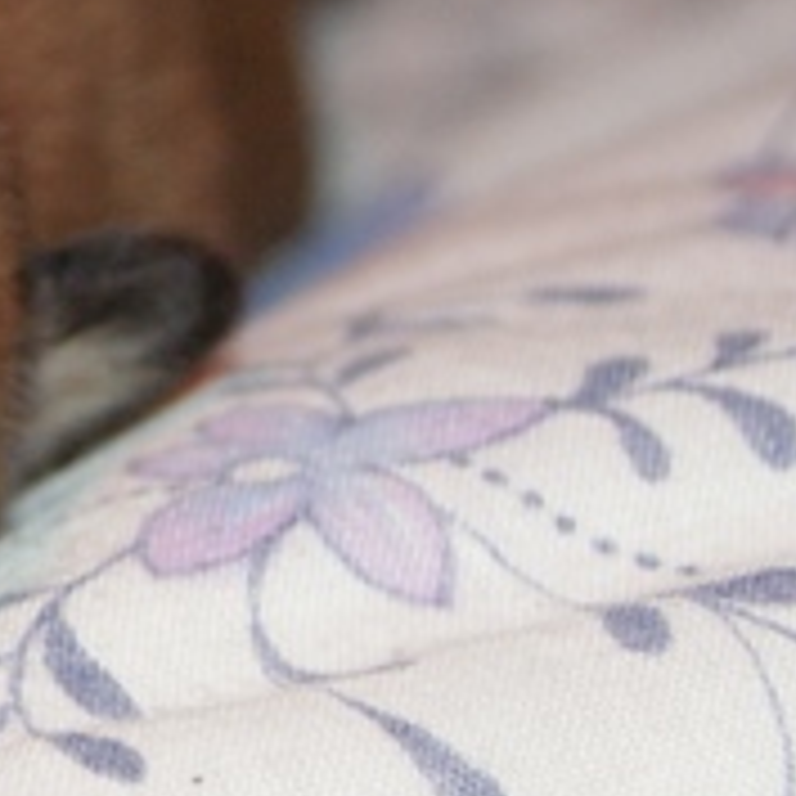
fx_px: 5984
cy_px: 331
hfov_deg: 7.4
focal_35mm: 230
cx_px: -567
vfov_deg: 7.6
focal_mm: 50
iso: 400
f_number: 7.1
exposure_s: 1/80
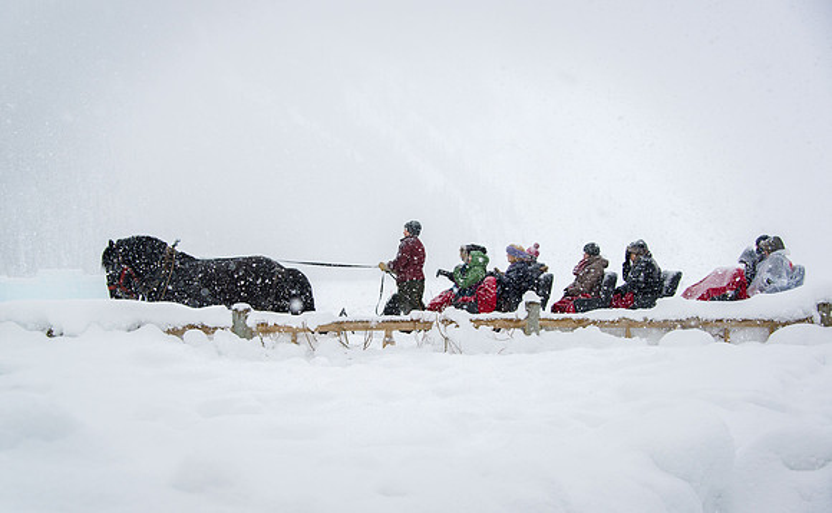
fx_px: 1436
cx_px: 415
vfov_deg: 20.3
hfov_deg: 32.3
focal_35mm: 64
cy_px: 273
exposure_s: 1/800
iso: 640
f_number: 5.6
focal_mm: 62
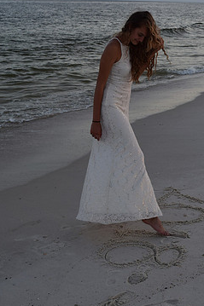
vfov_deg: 35.4
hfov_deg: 24.2
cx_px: 130
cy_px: 100
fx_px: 475
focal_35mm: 56
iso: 400
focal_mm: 23
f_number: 5.6
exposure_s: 1/125
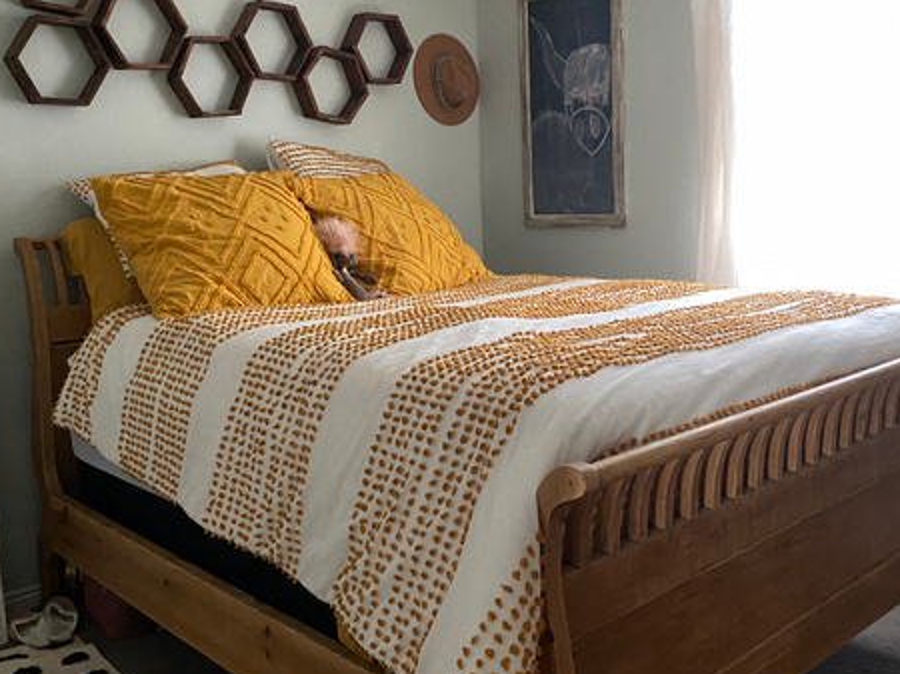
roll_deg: +1.8
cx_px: 458
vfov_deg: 38.5
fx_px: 961
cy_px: 286
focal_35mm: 37
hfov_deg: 50.2
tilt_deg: -5.2
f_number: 1.8
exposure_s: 1/60
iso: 400
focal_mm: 4.25
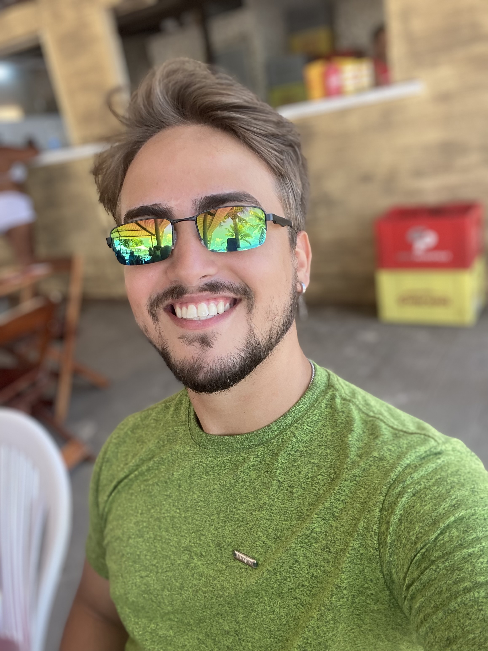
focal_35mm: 30
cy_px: 326
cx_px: 244
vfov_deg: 60.0
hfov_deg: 46.8
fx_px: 564
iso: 32
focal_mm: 2.71
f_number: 2.2
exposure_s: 1/122
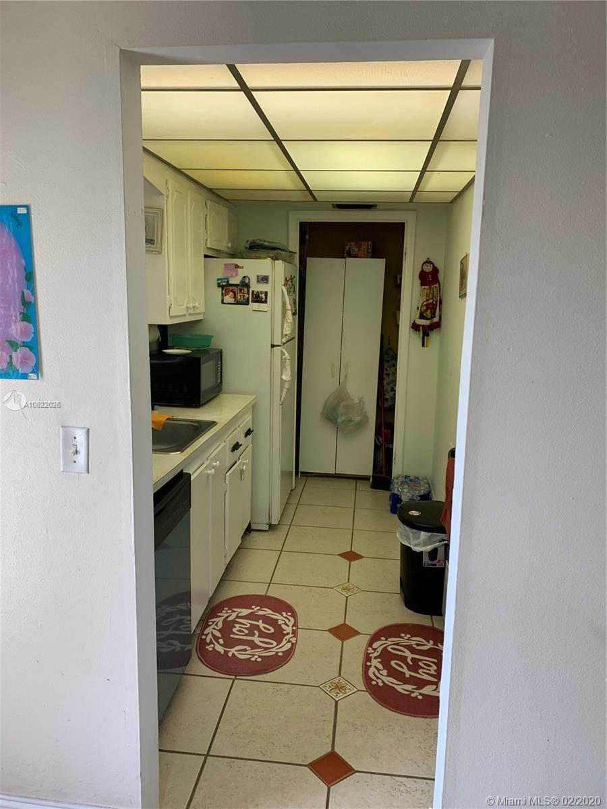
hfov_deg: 53.1
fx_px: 608
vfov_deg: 67.3
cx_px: 304
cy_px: 404
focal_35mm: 26
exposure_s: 1/60
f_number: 1.8
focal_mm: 4.25
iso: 64
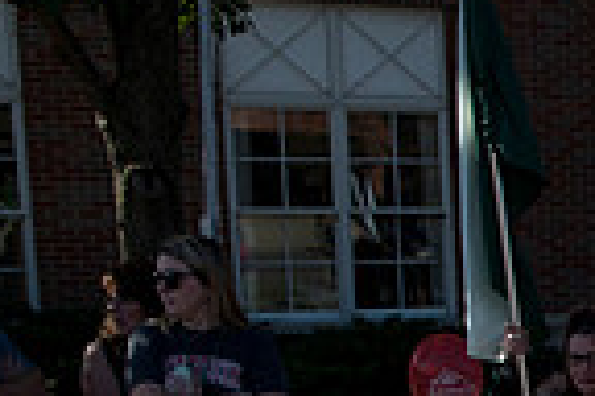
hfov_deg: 17.4
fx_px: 1603
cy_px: 571
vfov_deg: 13.4
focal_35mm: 97
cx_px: 1041
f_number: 4.5
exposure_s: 1/1600
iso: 250
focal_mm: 24
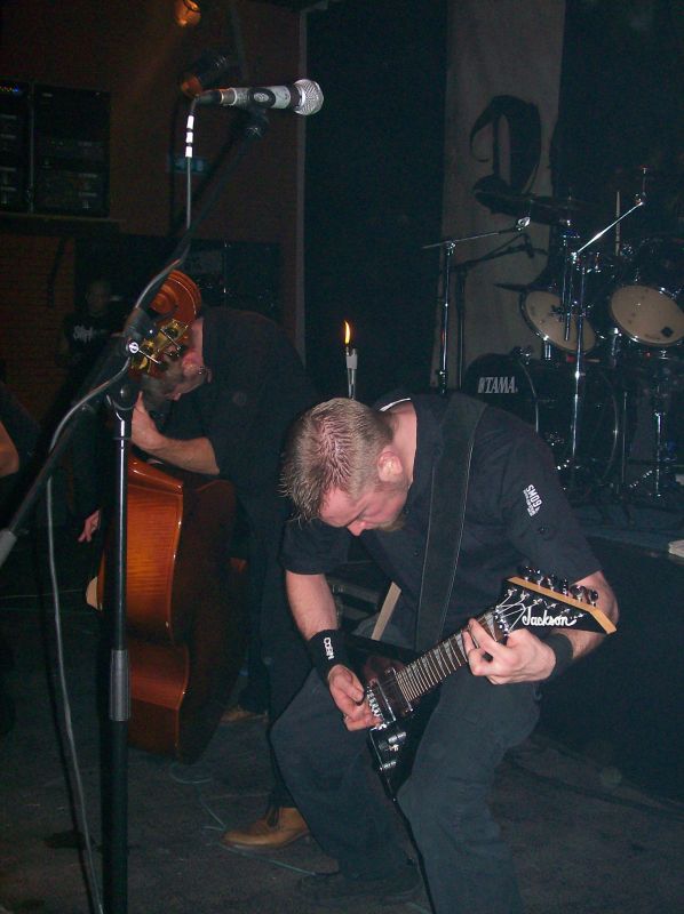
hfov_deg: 32.1
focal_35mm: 45
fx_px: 1188
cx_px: 342
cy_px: 457
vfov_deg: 42.1
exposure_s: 1/73.1
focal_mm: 7.6
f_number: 3
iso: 140
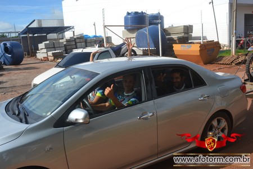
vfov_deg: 40.0
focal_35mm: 33
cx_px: 126
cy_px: 84
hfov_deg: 57.2
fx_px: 232
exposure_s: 1/320
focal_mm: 22
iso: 100
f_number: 9
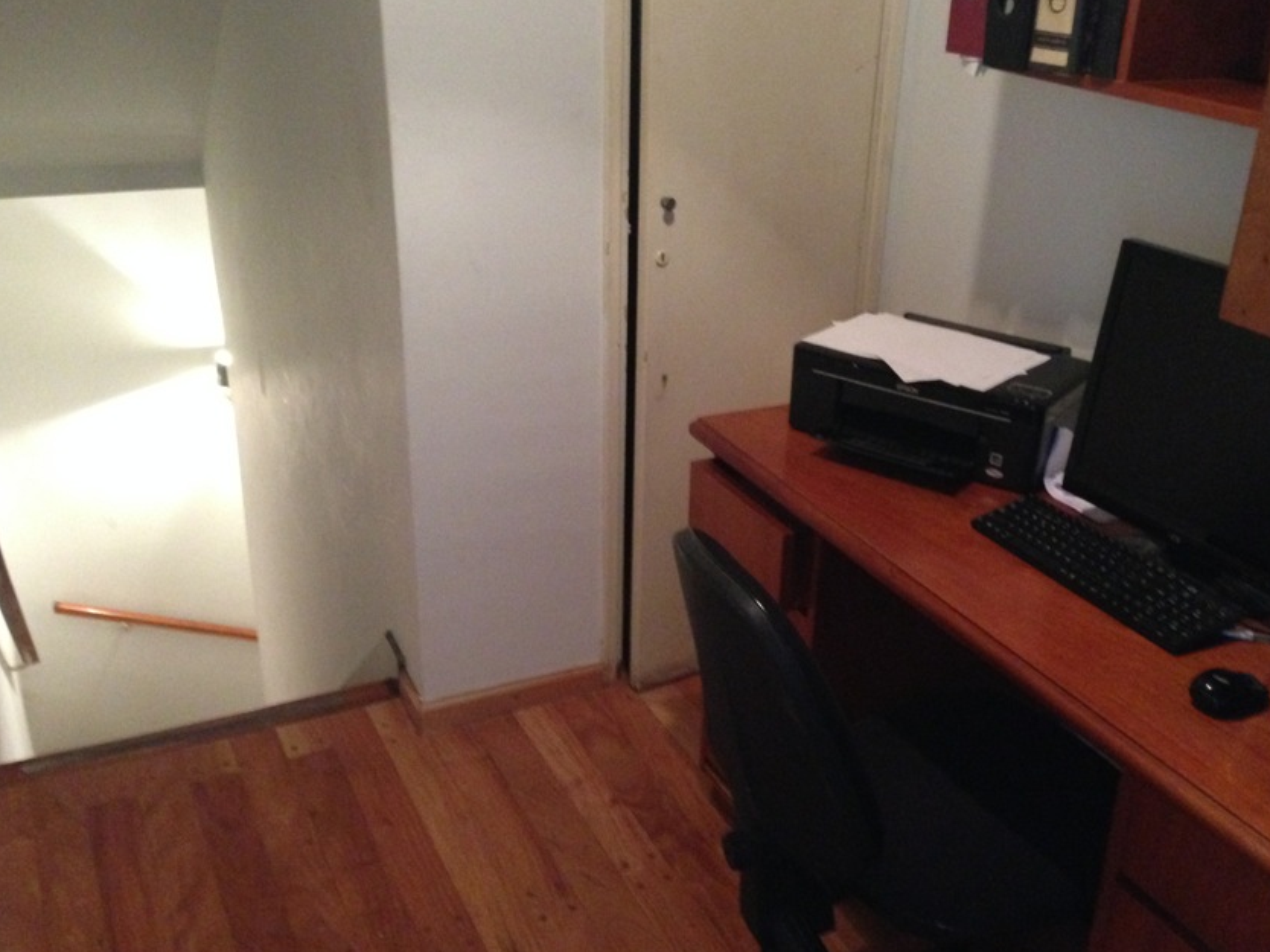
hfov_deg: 48.9
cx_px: 702
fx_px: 1394
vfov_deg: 37.7
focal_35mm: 38
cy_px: 490
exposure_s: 1/15
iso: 640
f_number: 2.4
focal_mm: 4.12
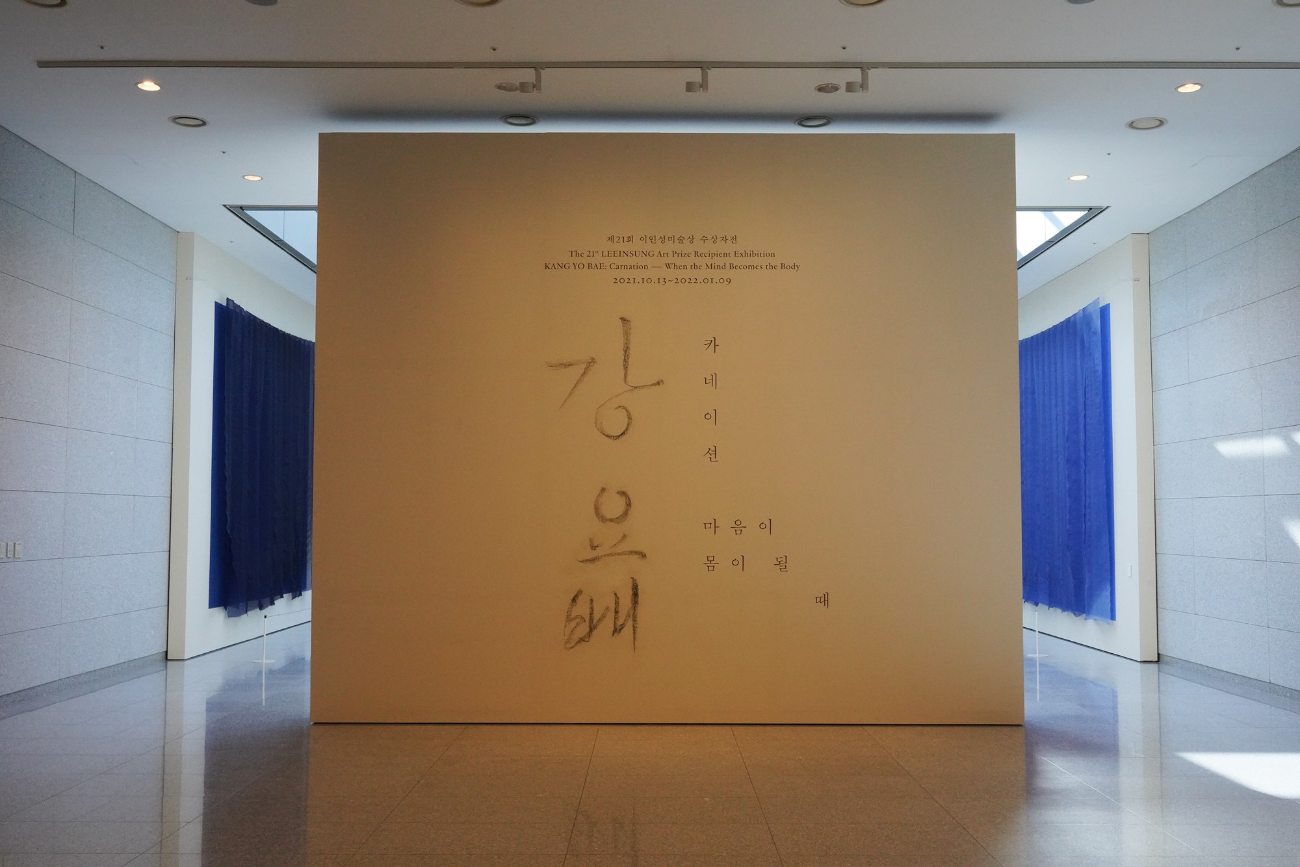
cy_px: 434
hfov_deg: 55.8
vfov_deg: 38.9
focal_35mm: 34
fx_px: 1228
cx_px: 650
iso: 6400
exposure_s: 1/100
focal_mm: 34
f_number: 16
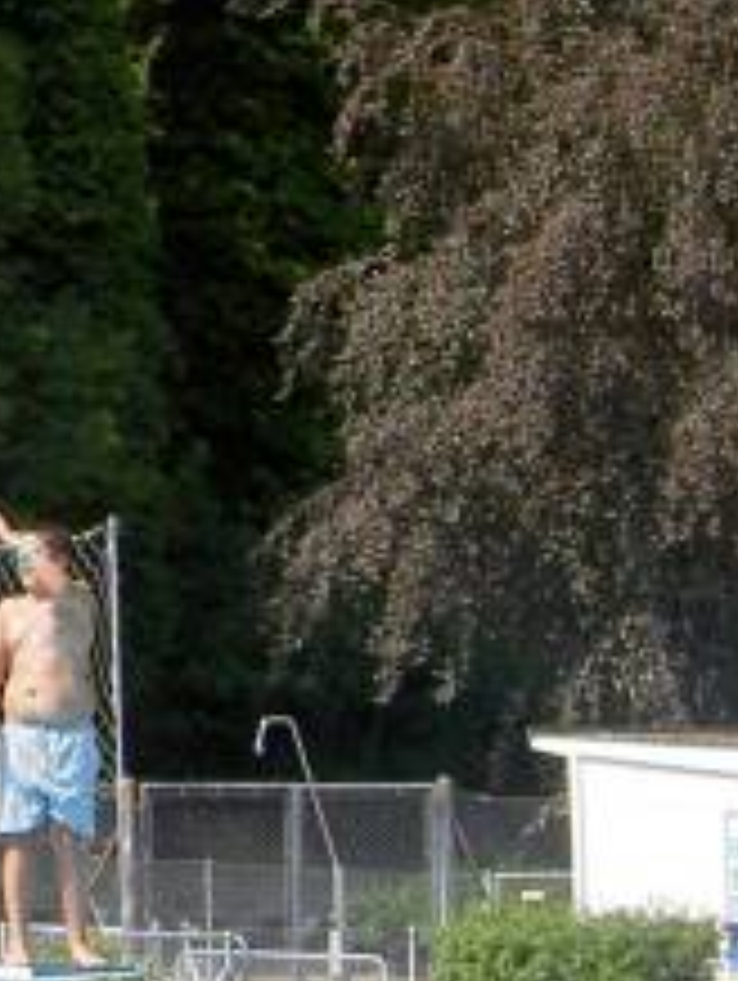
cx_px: -432
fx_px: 4057
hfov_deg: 10.0
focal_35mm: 143
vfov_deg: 13.7
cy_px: 117
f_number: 4.7
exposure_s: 1/400
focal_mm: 8
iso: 100
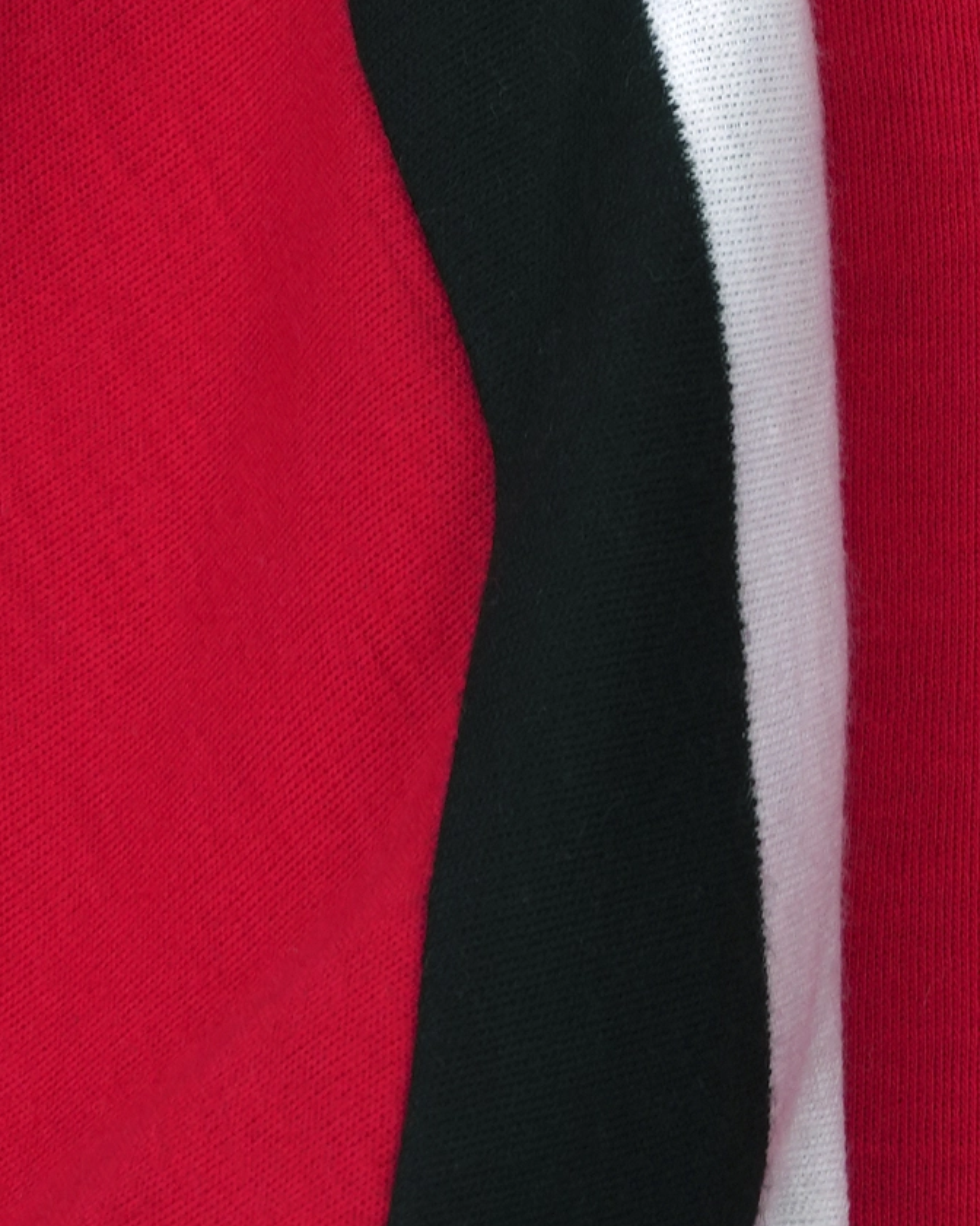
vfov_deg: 4.8
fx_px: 14524
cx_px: 1339
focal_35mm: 401
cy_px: -212
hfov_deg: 3.9
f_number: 9
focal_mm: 83
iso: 320
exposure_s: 1/50
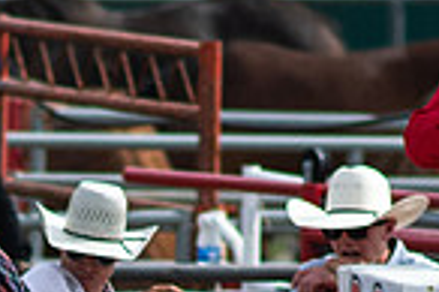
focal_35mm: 2199
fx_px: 26785
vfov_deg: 0.6
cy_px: 742
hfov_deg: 0.9
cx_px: 34
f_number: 4
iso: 1000
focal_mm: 300
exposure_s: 1/8000
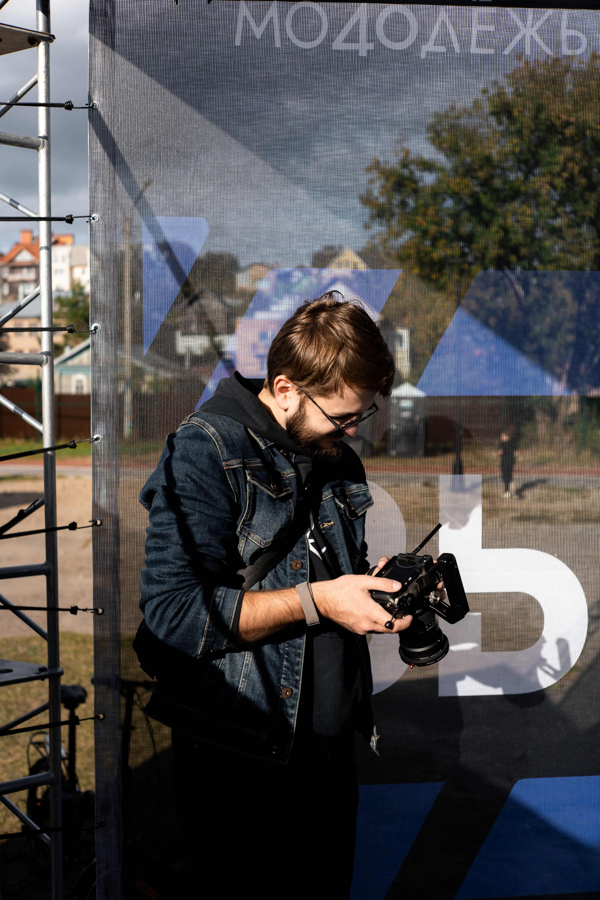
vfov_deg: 54.4
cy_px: 450
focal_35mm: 35
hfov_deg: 37.9
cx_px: 300
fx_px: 875
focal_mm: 35
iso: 100
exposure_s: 1/2000
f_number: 2.8
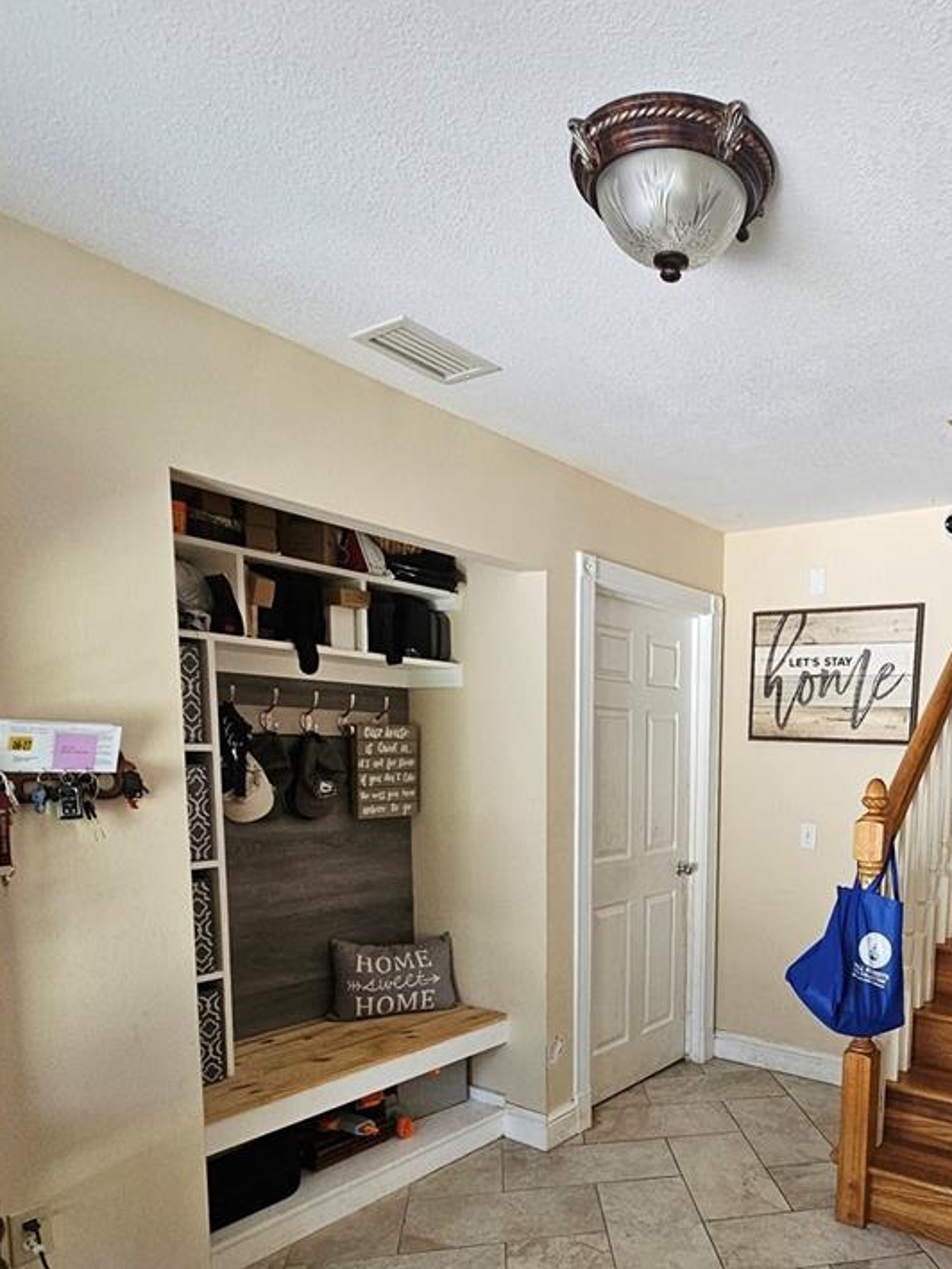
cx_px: 701
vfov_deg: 73.8
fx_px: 806
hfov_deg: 58.3
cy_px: 856
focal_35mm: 22
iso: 320
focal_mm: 2.2
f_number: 2.2
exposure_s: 1/77.4
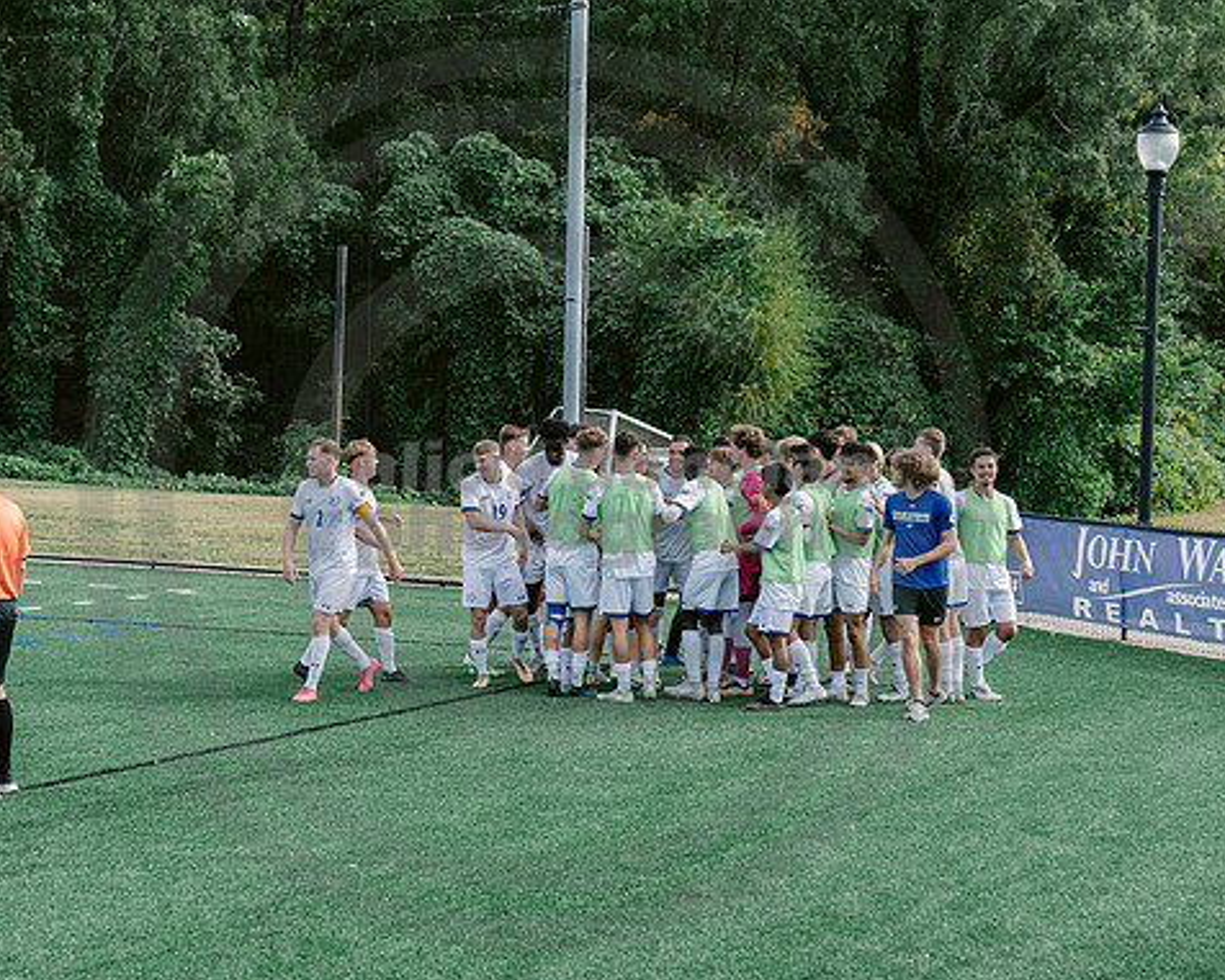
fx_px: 2901
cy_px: 495
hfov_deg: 23.8
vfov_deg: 19.2
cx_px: 535
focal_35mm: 80
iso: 640
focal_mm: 70
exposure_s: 1/800
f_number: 5.6
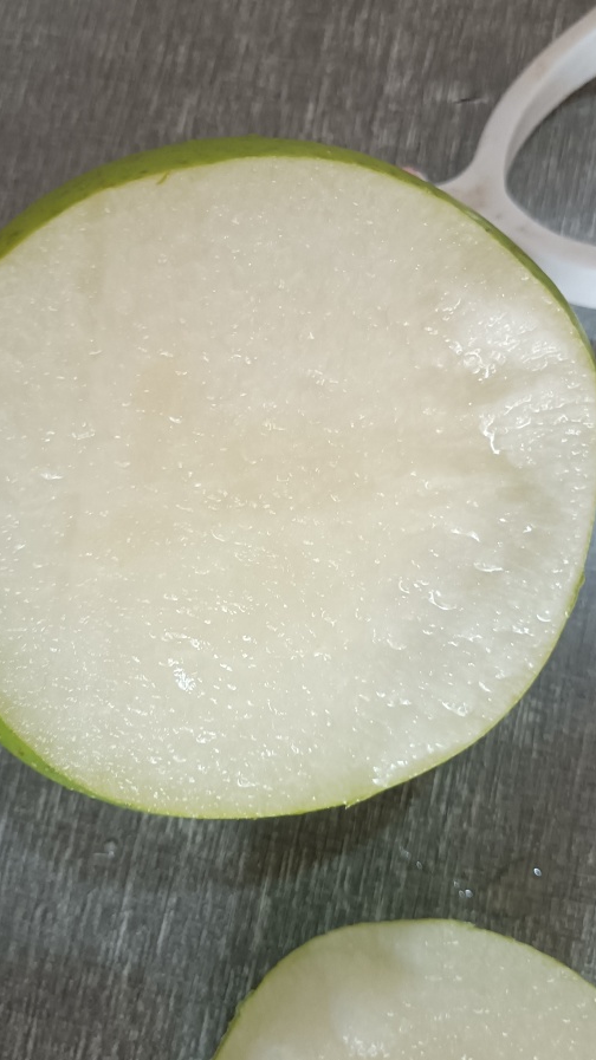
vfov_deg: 56.6
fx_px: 984
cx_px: 258
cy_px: 545
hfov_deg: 33.6
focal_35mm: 35
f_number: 1.9
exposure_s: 1/33.3
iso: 871
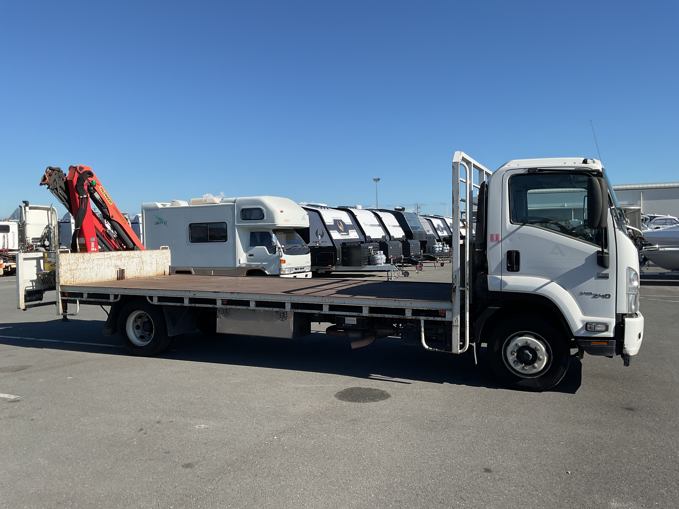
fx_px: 569
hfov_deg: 61.7
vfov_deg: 48.2
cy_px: 254
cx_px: 340
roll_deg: +0.8
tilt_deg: -1.3
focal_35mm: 29
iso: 16
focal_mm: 3
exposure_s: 1/2141
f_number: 1.8
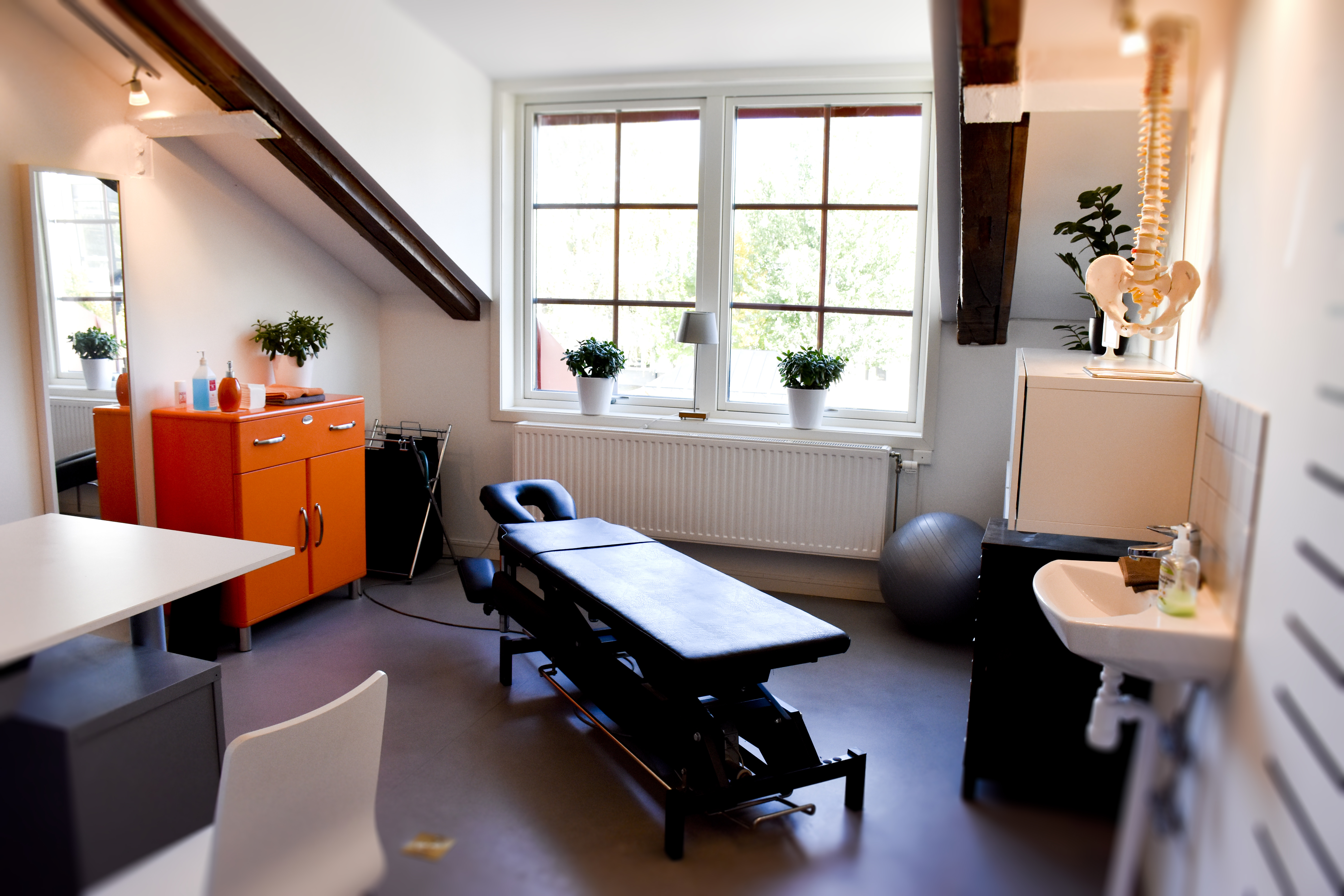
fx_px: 1008
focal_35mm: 27
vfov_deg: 47.9
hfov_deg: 67.4
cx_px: 672
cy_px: 448
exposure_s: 1/160
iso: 800
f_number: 6.3
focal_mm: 18
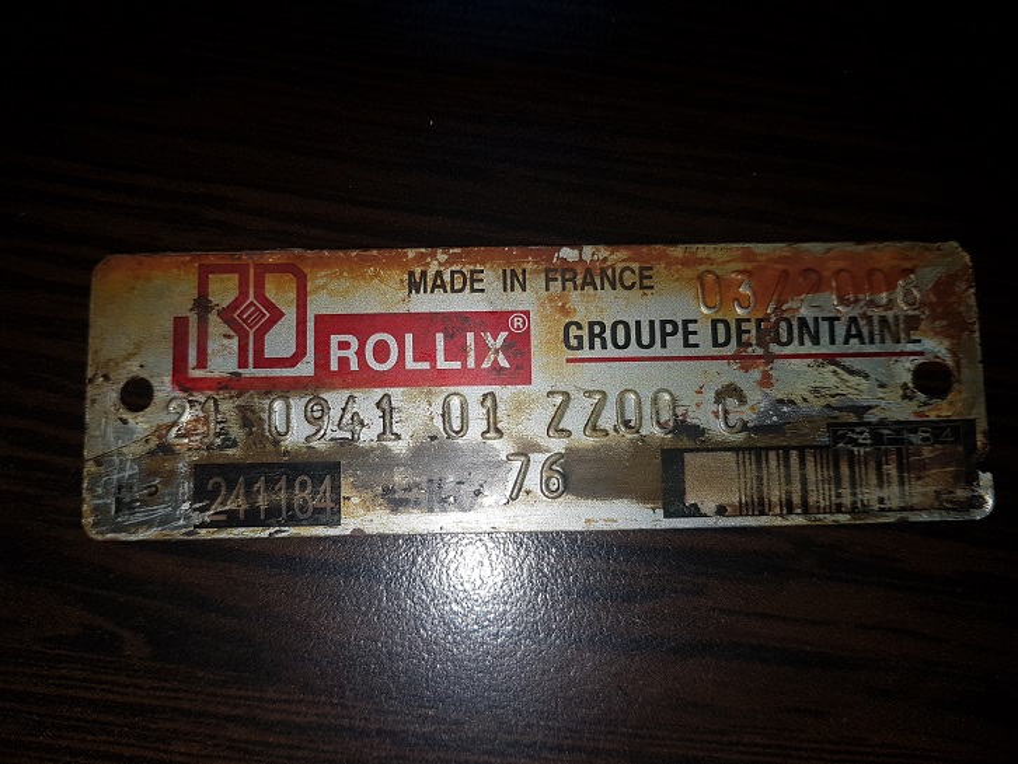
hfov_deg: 67.3
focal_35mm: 26
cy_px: 382
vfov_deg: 53.1
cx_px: 509
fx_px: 765
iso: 40
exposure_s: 1/1600
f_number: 1.7
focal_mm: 4.2
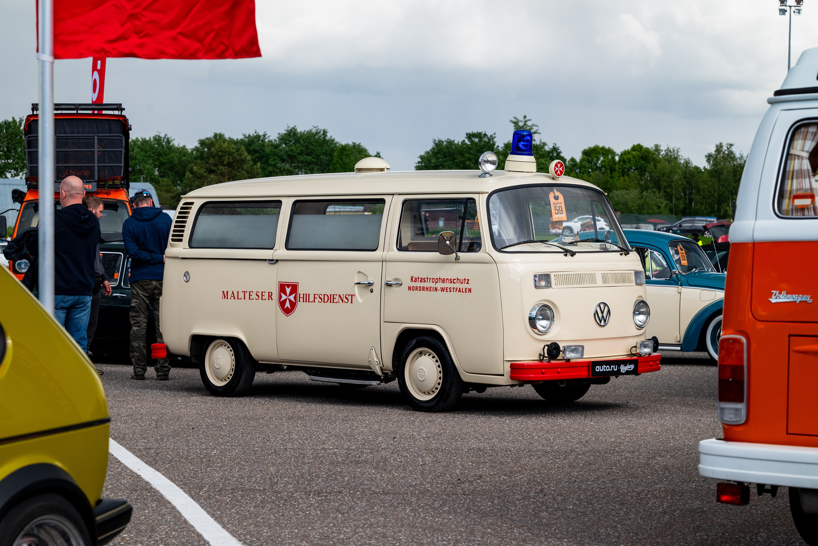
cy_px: 273
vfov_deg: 16.1
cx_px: 409
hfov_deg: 23.9
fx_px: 1932
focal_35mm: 85
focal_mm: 85
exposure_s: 1/320
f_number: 7.1
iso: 200
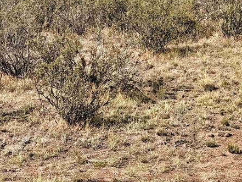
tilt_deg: +10.9
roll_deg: -0.8
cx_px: 209
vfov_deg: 17.9
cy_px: -25
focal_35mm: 79
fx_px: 552
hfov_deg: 24.1
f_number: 1.78
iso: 80
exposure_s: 1/3145
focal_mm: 6.76
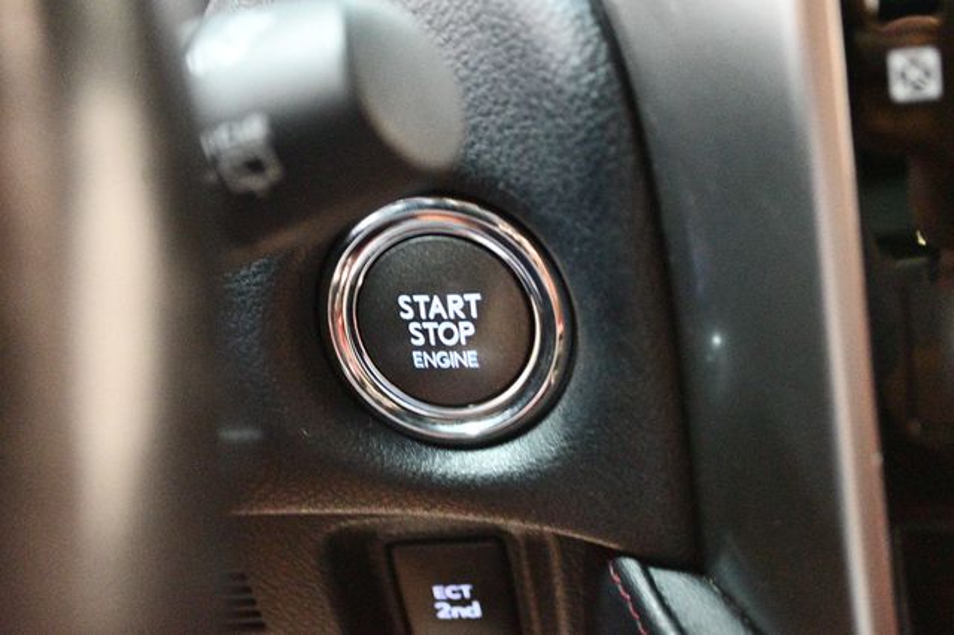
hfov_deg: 31.9
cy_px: 318
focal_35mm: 63
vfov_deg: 21.5
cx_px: 477
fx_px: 1669
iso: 12800
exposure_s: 1/20
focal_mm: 42
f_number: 5.3
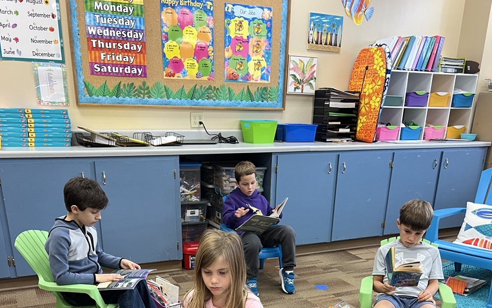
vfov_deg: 31.6
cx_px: 247
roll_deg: -1.3
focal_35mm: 37
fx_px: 496
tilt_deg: -24.2
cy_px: 315
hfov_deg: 52.7
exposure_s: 1/60
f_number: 1.5
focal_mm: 5.7
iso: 100
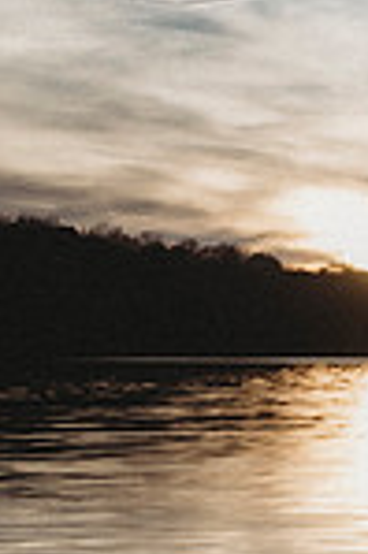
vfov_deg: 20.2
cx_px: 1009
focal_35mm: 99
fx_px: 1521
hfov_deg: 10.7
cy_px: 509
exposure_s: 1/1600
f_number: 2.8
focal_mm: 24
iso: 100
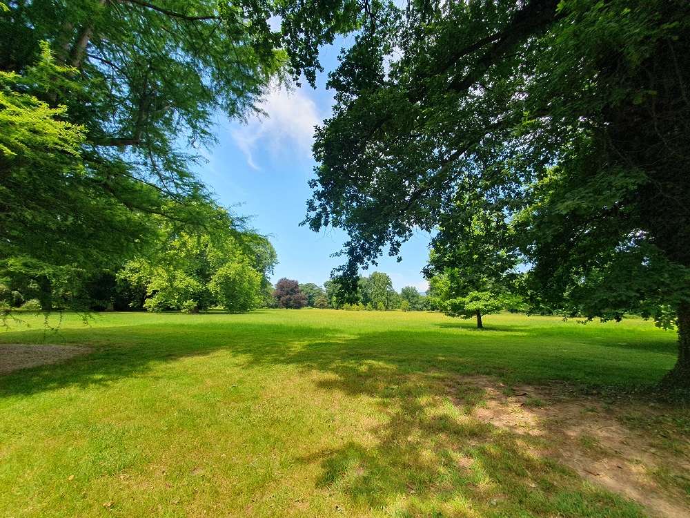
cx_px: 345
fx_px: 259
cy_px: 259
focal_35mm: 13
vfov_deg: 89.9
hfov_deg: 106.2
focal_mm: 1.8
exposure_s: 1/518
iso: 50
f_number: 2.2
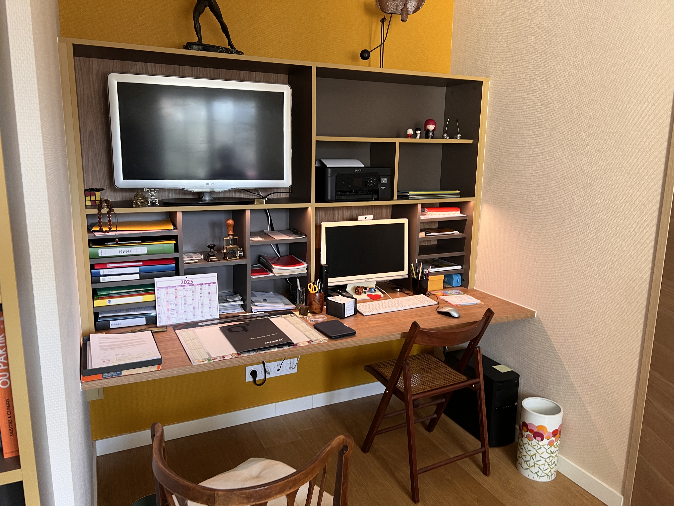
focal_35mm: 26
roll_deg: -0.5
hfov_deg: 67.3
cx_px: 337
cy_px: 253
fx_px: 506
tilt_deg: -9.0
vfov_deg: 53.1
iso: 125
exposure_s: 1/82
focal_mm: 5.7
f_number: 1.5
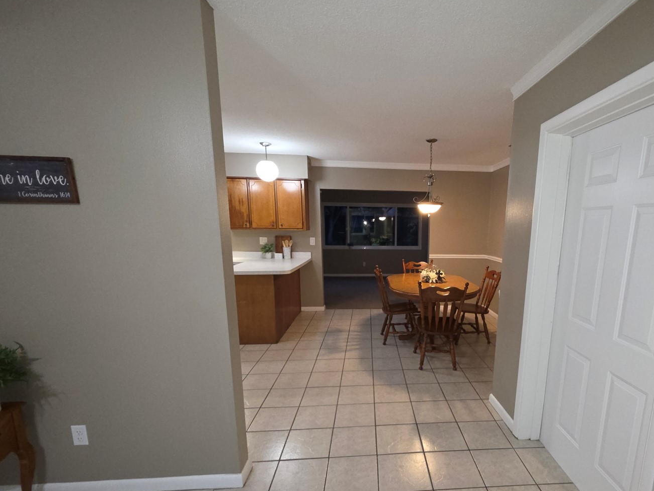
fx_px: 302
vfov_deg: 77.5
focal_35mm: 16
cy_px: 288
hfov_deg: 93.2
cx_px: 394
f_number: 1.9
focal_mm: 2.2
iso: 250
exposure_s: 1/40
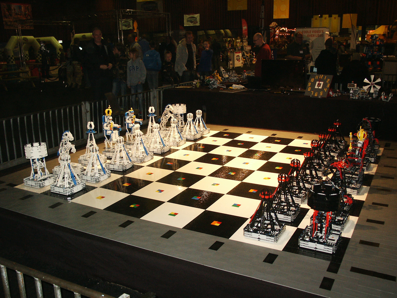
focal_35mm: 35
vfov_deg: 40.7
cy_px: 149
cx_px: 198
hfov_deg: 52.6
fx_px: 401
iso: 200
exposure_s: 1/45
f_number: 3
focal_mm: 7.18
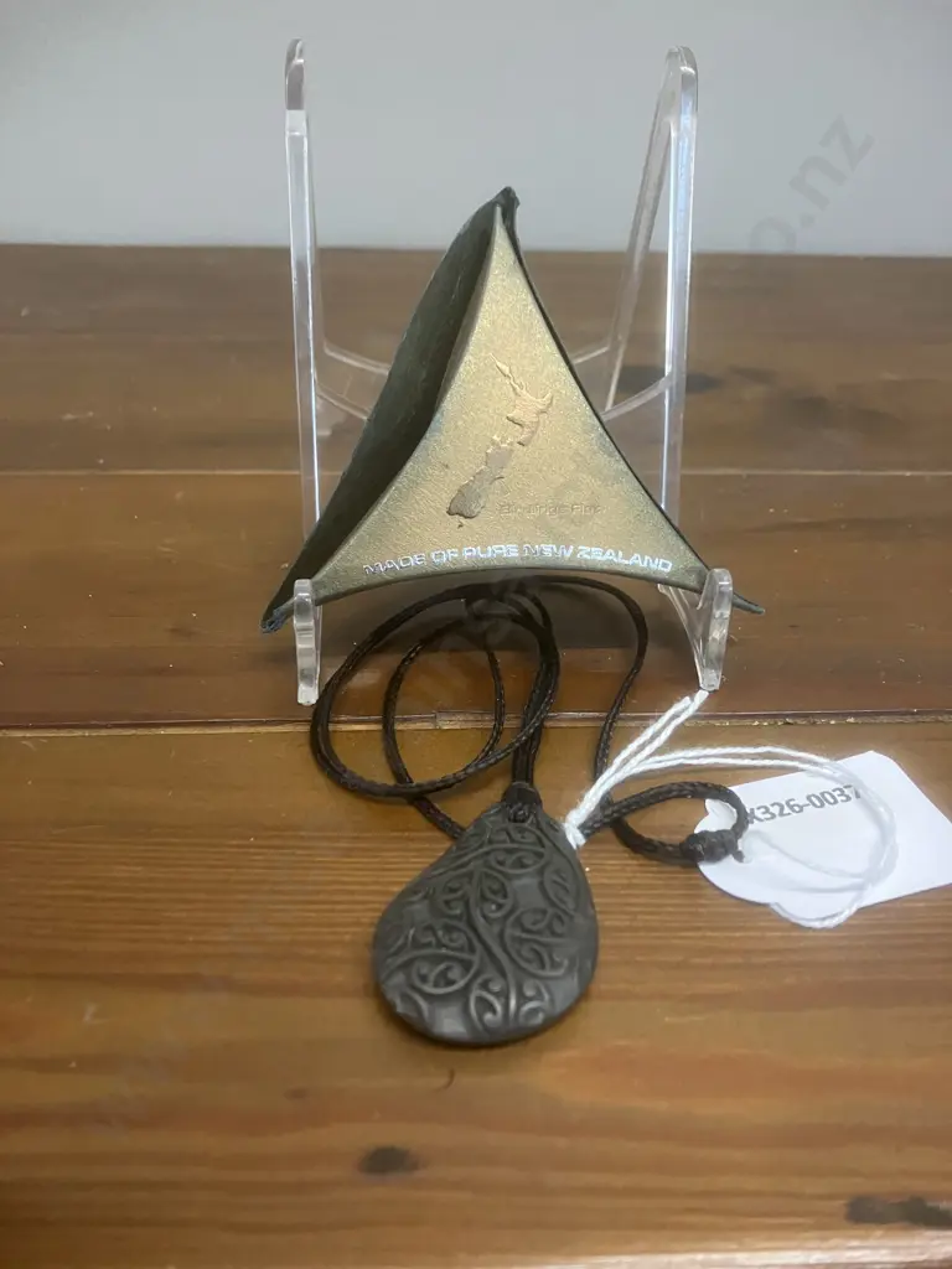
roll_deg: -2.1
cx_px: 476
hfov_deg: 49.7
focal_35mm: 28
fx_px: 1027
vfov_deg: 63.4
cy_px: 634
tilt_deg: -34.7
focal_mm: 3.99
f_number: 1.8
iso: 320
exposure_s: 1/50
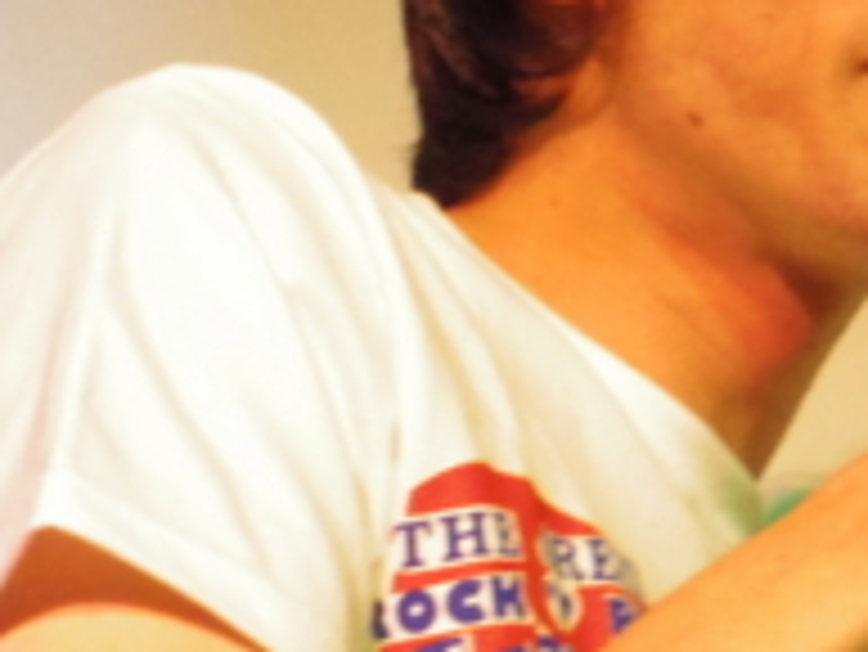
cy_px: 497
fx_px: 5093
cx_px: -126
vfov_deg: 7.3
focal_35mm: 203
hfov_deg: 9.6
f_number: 4
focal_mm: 10.1
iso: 1600
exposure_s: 1/100
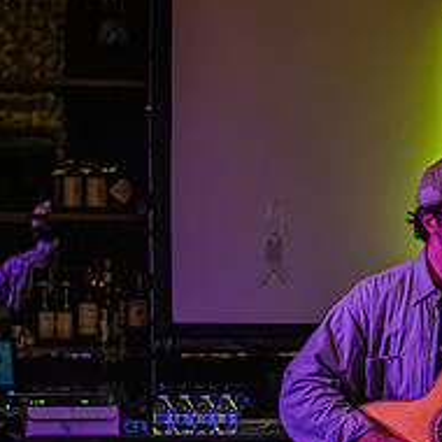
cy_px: 350
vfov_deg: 10.1
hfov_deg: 10.0
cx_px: 528
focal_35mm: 172
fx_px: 2485
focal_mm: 58
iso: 16000
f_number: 3.2
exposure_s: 1/400
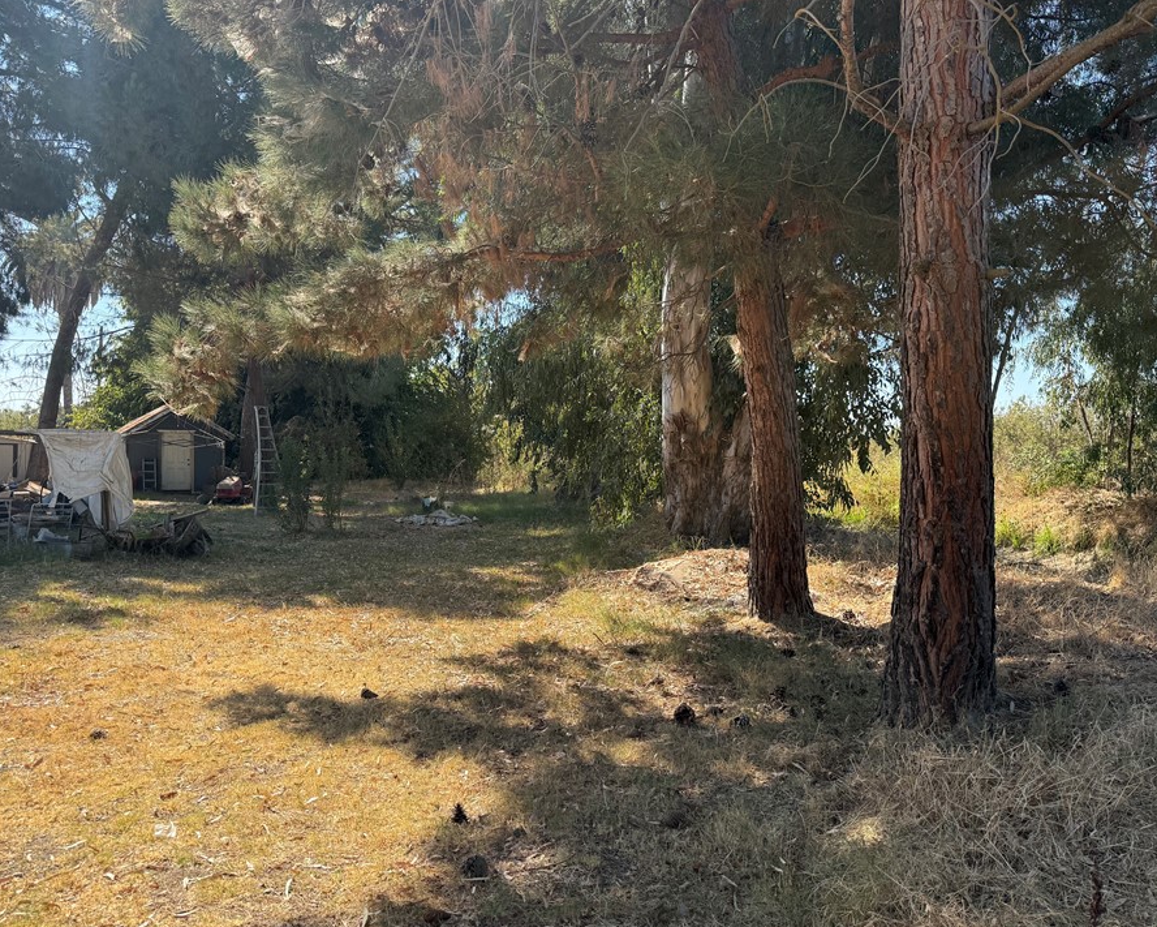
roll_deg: -1.6
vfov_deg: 53.2
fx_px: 925
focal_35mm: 27
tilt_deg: +0.5
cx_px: 576
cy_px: 456
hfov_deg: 64.1
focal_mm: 6.76
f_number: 1.78
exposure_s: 1/2000
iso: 100
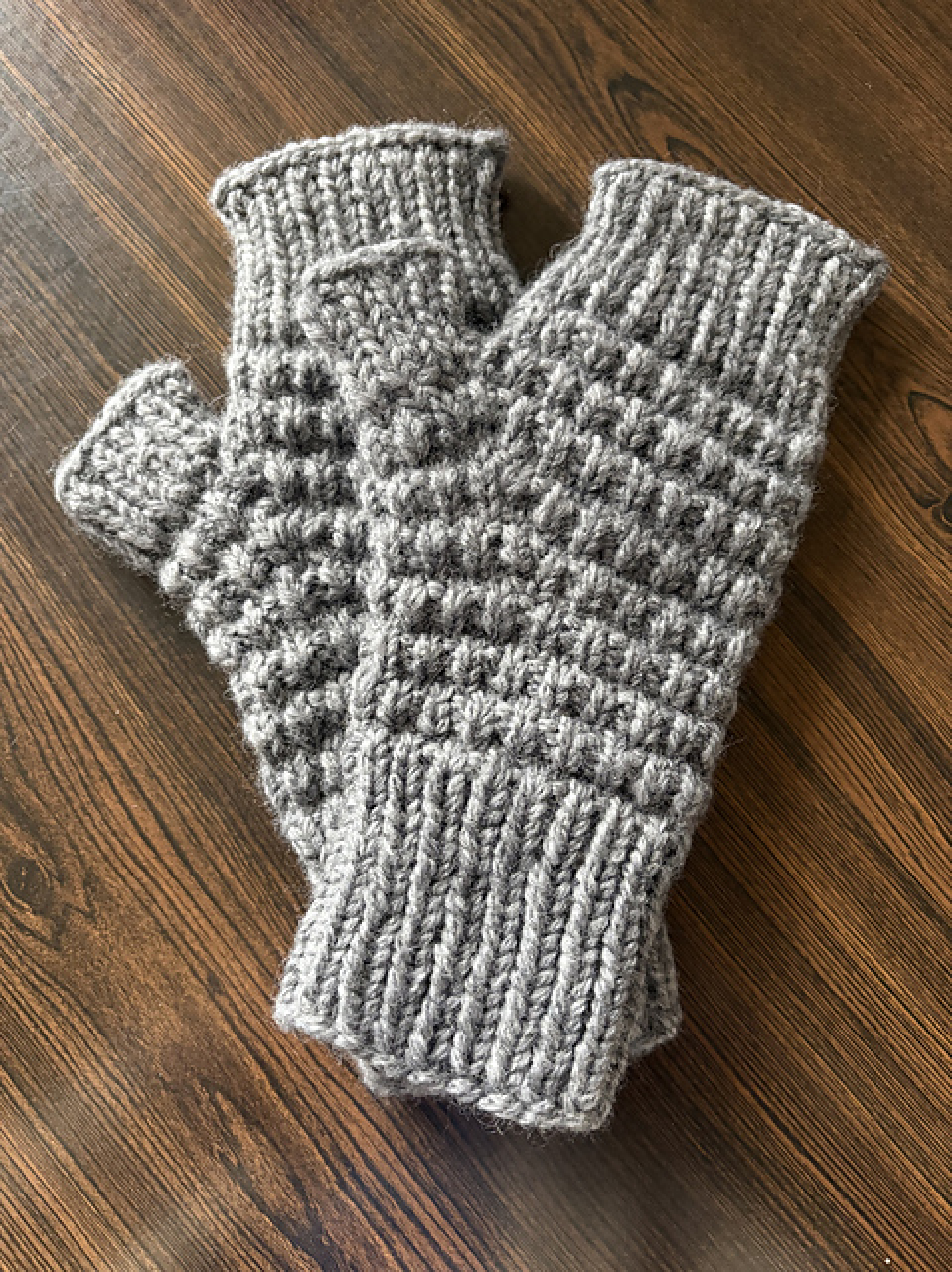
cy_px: 636
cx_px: 476
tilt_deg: -83.5
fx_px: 955
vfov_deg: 67.3
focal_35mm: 26
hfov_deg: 53.0
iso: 640
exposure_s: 1/37
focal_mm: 5.96
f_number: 1.6
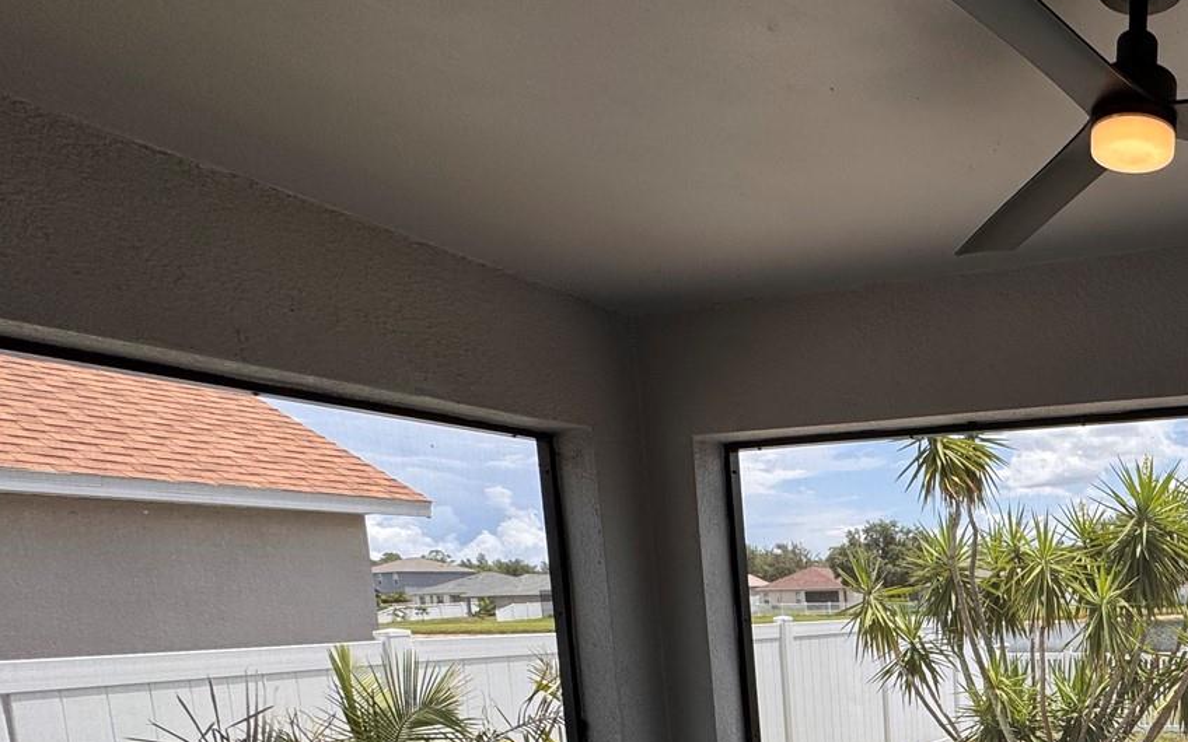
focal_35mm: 28
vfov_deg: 40.2
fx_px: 907
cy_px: 706
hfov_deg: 55.7
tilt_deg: -6.7
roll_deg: +1.2
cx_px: 1110
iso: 50
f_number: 2.2
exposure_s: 1/1420
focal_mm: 2.22
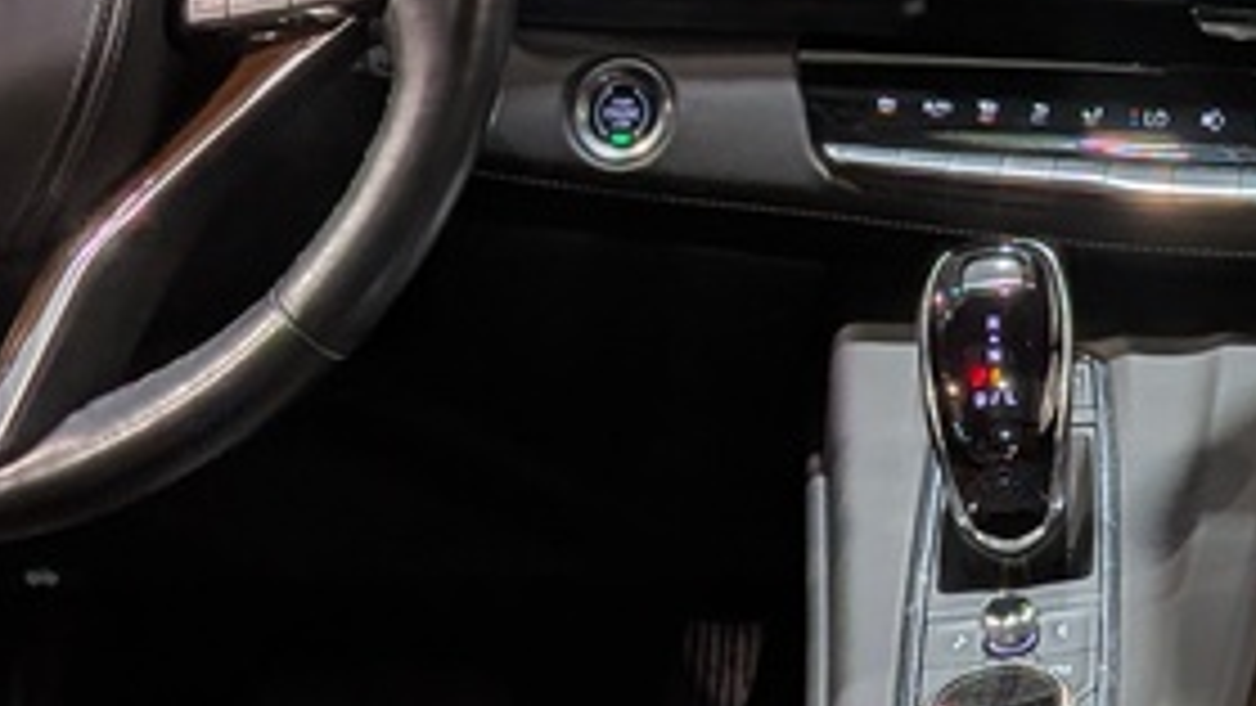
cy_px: -72
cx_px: 1288
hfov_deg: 21.4
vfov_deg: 12.4
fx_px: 3197
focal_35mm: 96
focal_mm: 4.53
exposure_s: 1/186
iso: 26
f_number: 1.7
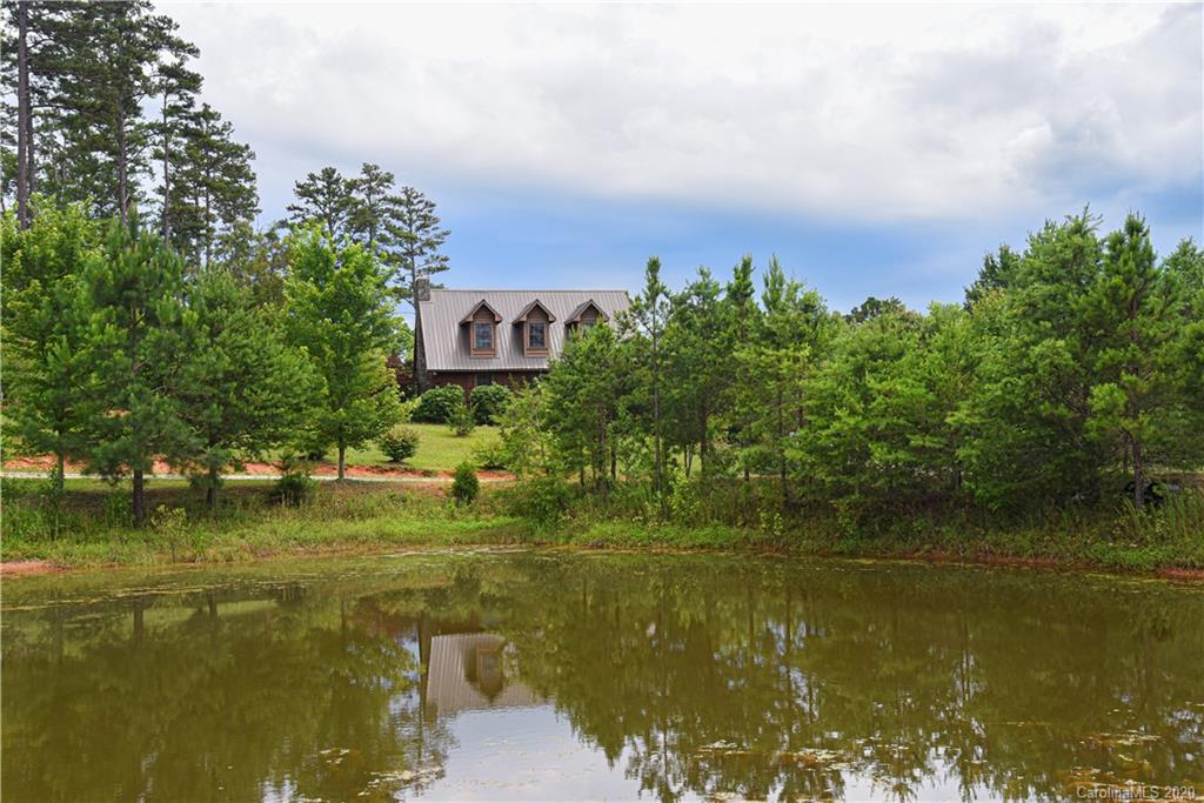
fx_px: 1472
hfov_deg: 44.5
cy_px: 402
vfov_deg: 30.5
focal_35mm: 44
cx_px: 602
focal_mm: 44
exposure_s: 1/250
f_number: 8
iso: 500
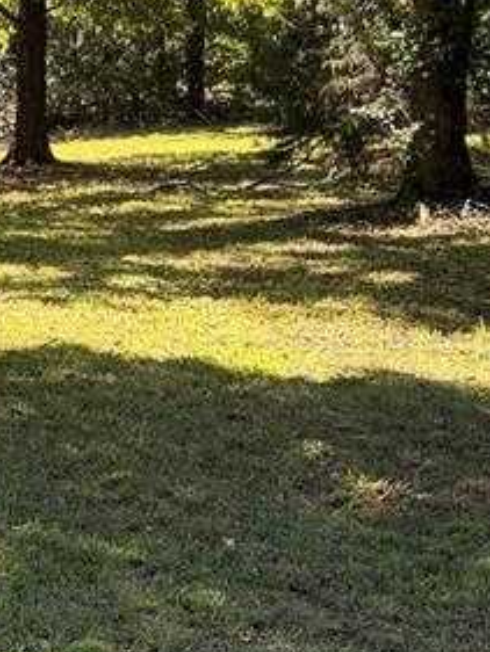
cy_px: 497
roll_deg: -2.3
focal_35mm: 131
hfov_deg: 11.3
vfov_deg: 15.0
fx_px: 2471
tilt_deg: -6.7
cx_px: 44
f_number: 1.78
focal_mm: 6.76
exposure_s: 1/443
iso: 100
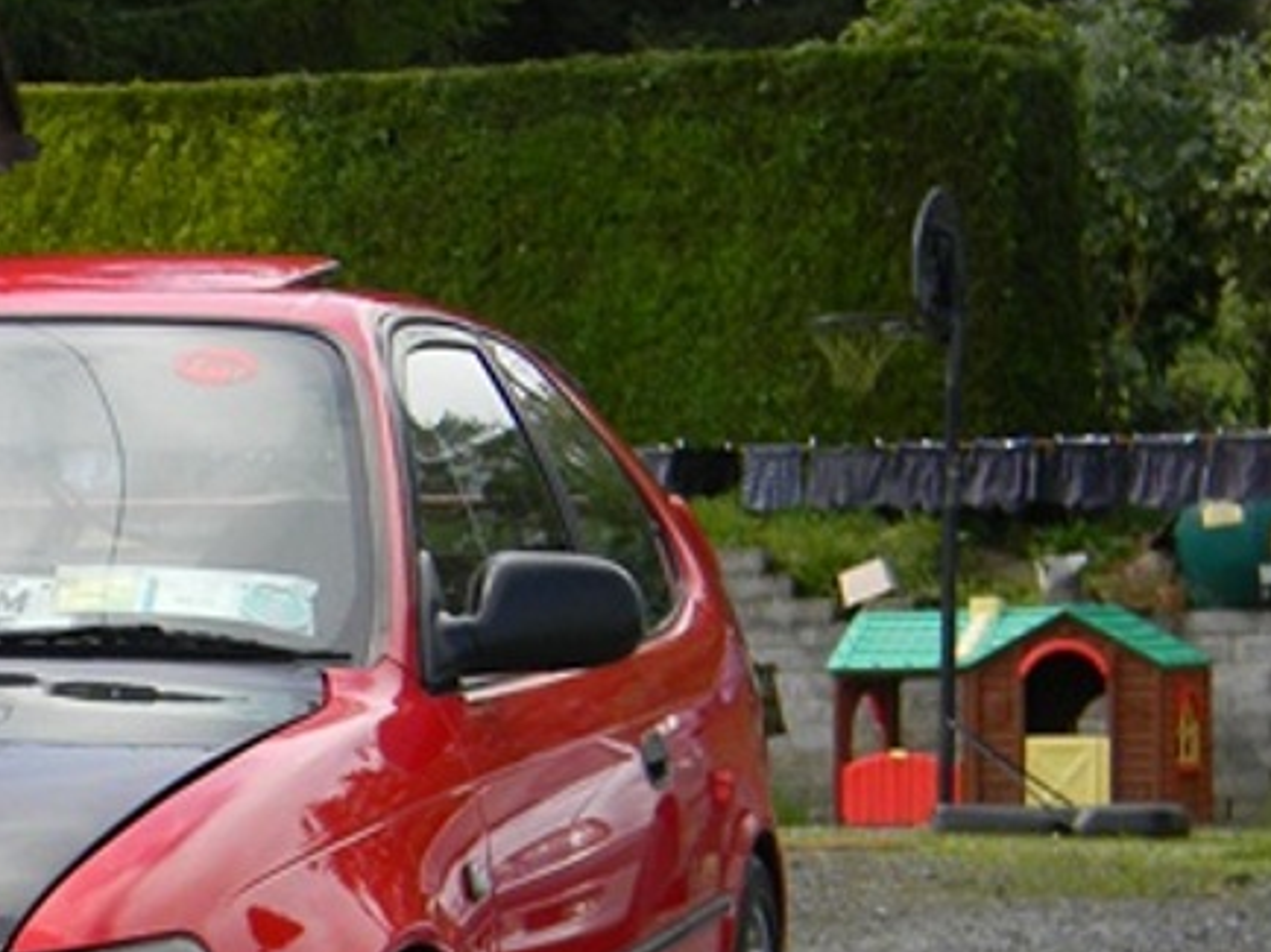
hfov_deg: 17.0
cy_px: 885
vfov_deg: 13.2
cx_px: -211
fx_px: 4073
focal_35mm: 111
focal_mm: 8.6
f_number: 3.9
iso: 80
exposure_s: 1/350
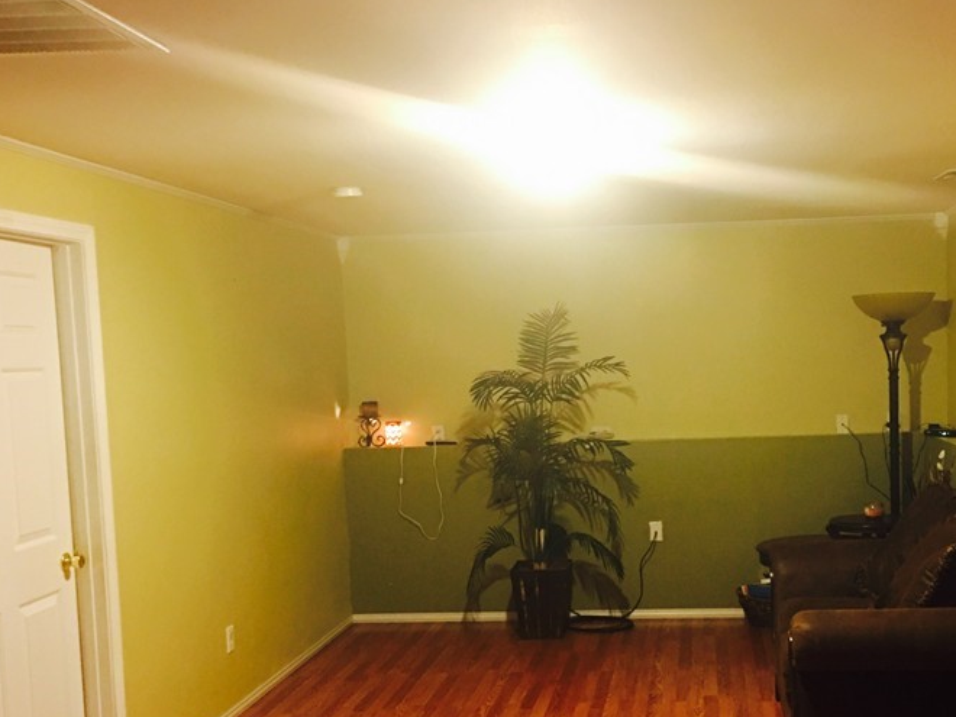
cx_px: 590
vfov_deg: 32.0
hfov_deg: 41.8
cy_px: 452
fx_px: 1243
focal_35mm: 45
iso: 64
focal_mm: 4.15
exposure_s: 1/4
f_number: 2.2
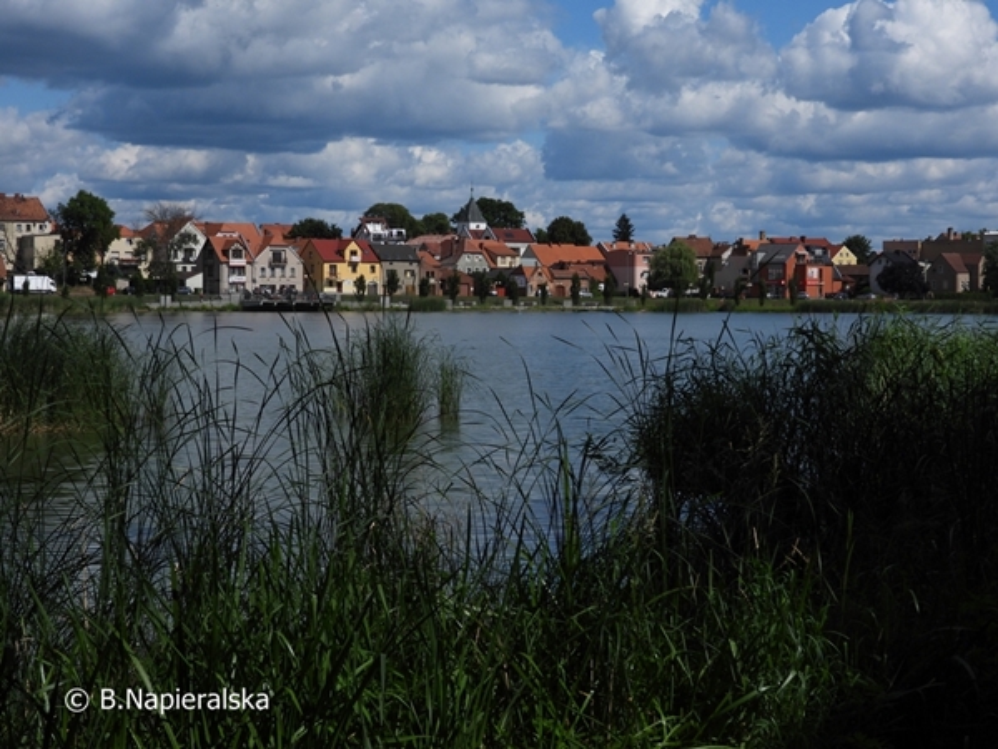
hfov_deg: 26.0
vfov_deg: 19.6
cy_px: 374
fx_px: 2162
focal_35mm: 75
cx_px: 499
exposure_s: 1/2000
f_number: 4.5
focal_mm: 13.5
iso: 100
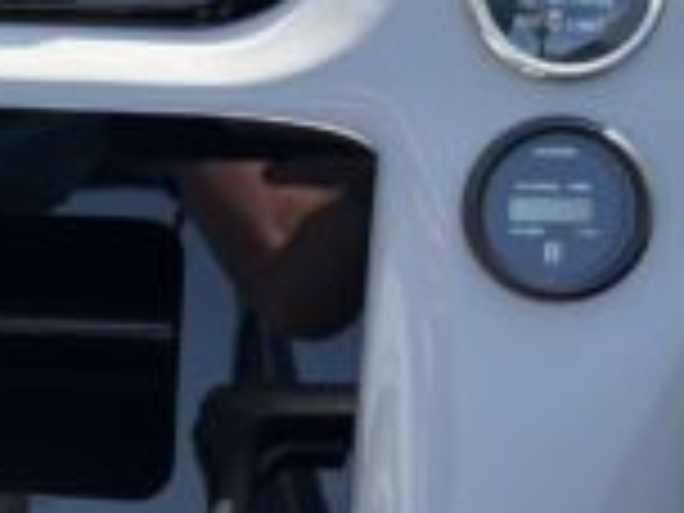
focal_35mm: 91
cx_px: -20
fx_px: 1798
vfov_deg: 16.2
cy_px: 320
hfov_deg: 20.7
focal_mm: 5.96
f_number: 1.6
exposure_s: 1/799
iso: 50
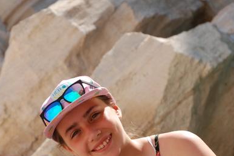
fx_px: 1189
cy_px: 149
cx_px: 93
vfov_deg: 7.5
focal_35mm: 183
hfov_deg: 11.2
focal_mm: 46
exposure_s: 1/250
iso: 100
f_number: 5
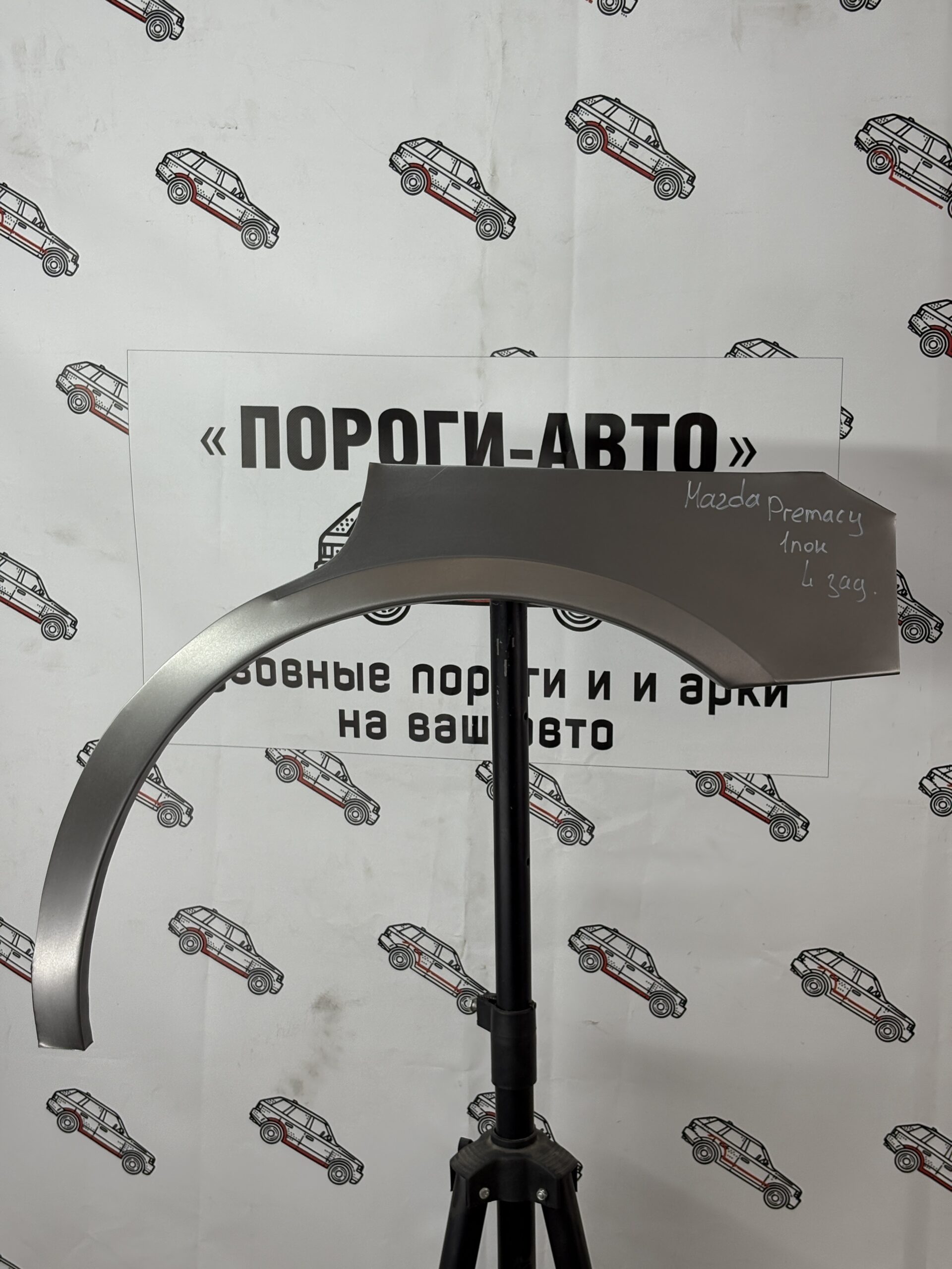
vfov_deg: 36.8
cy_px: 634
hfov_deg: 28.0
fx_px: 1907
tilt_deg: -12.0
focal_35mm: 52
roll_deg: +0.7
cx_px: 476
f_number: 1.6
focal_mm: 5.96
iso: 40
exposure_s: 1/221
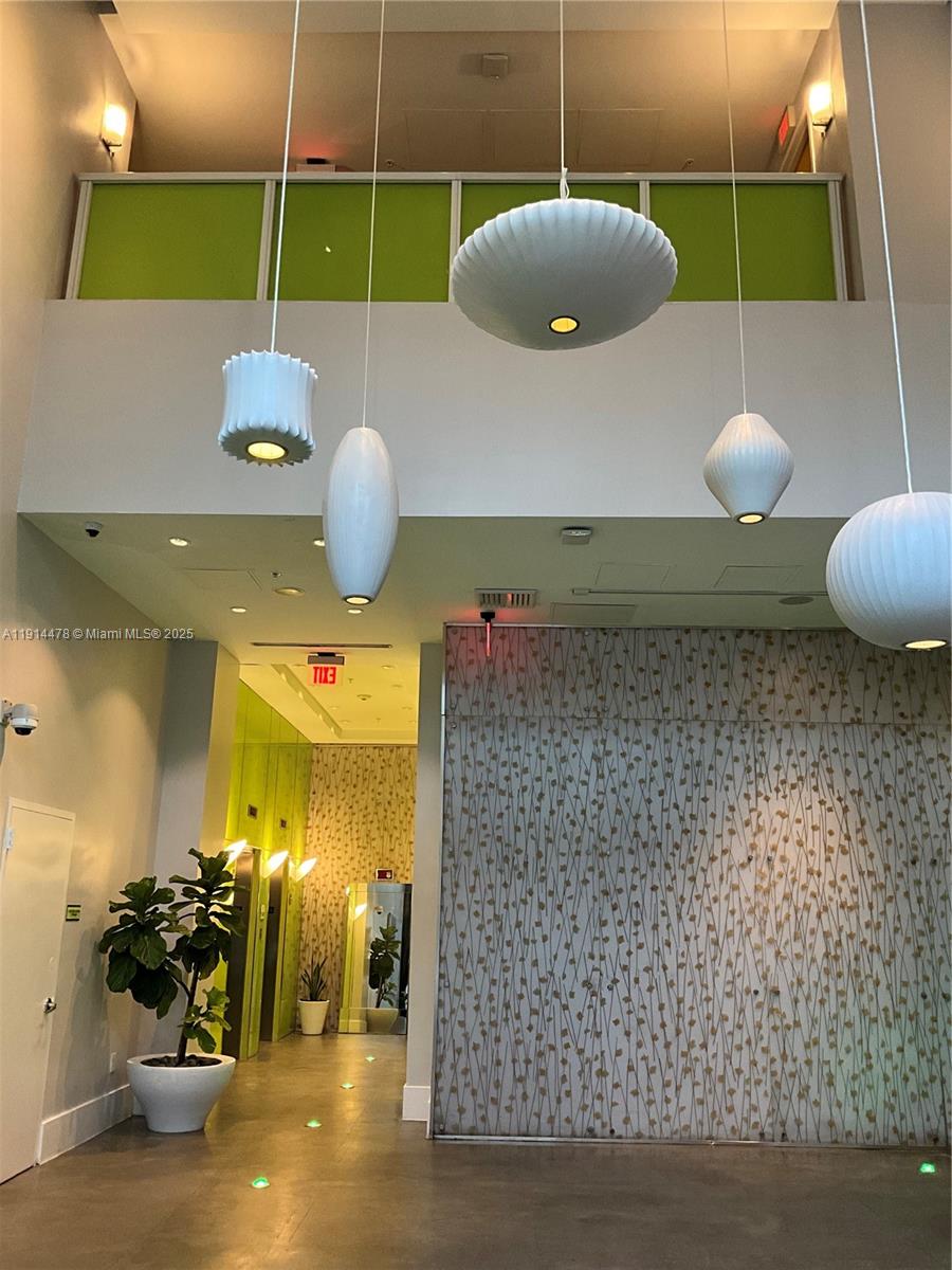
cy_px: 635
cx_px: 476
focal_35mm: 29
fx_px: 1063
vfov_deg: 61.7
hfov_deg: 48.2
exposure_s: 1/60
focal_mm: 3
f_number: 1.8
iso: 160
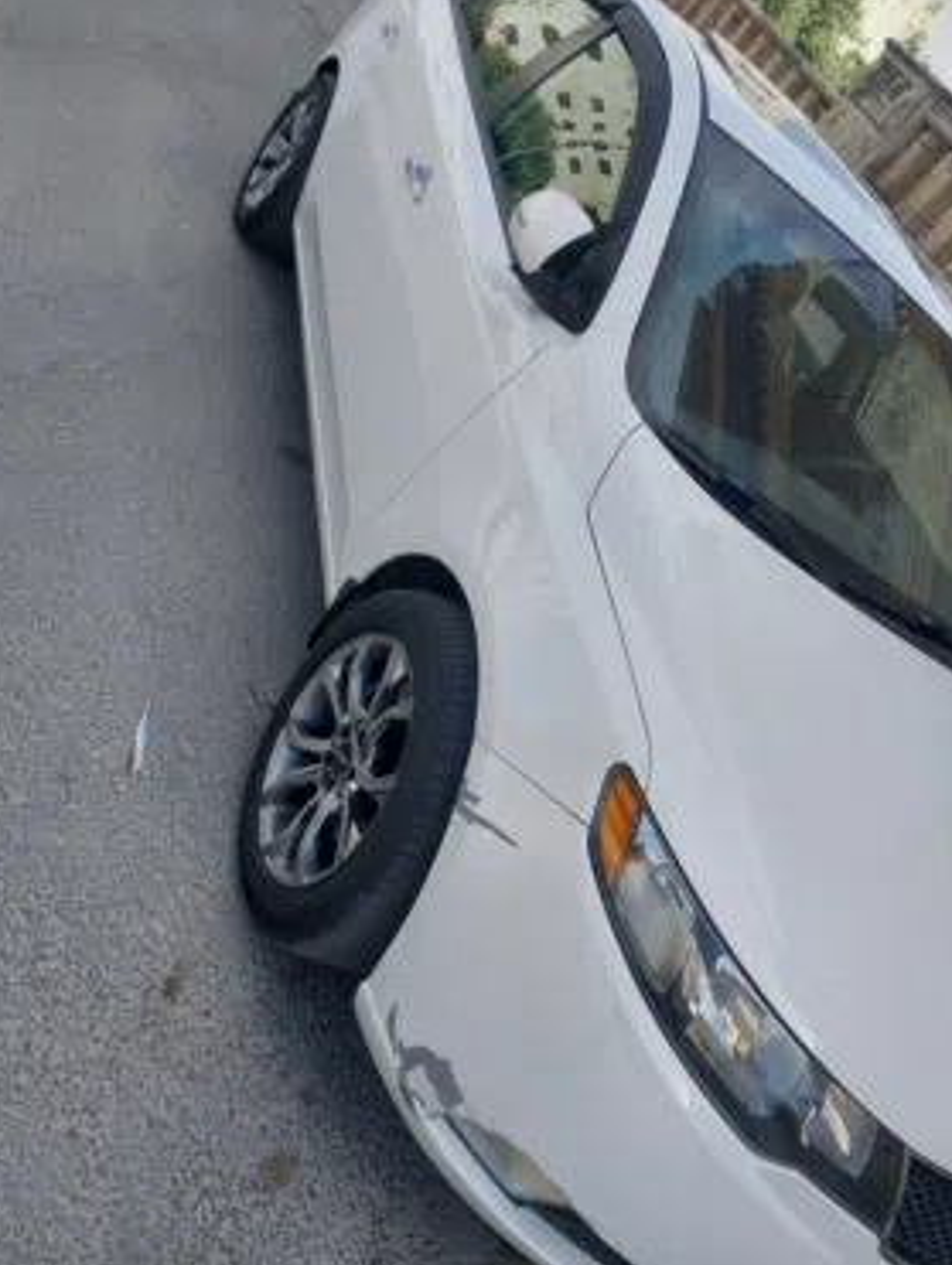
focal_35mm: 28
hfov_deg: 49.8
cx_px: 488
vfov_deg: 63.4
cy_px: 610
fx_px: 1025
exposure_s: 1/485
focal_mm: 4
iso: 20
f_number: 1.8
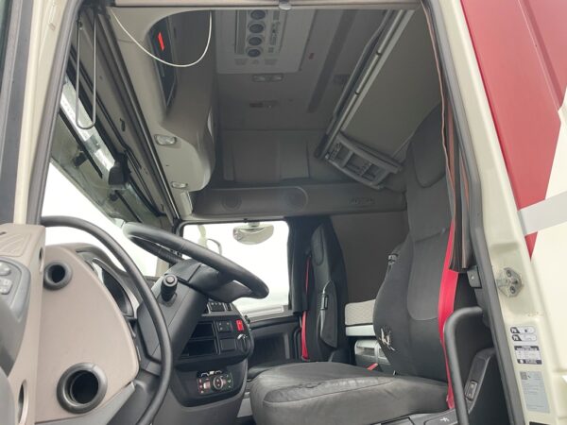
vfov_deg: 53.1
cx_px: 284
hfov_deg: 67.3
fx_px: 426
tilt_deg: +15.0
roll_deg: +3.4
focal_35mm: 26
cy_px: 212
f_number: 1.6
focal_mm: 4.2
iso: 125
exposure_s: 1/60
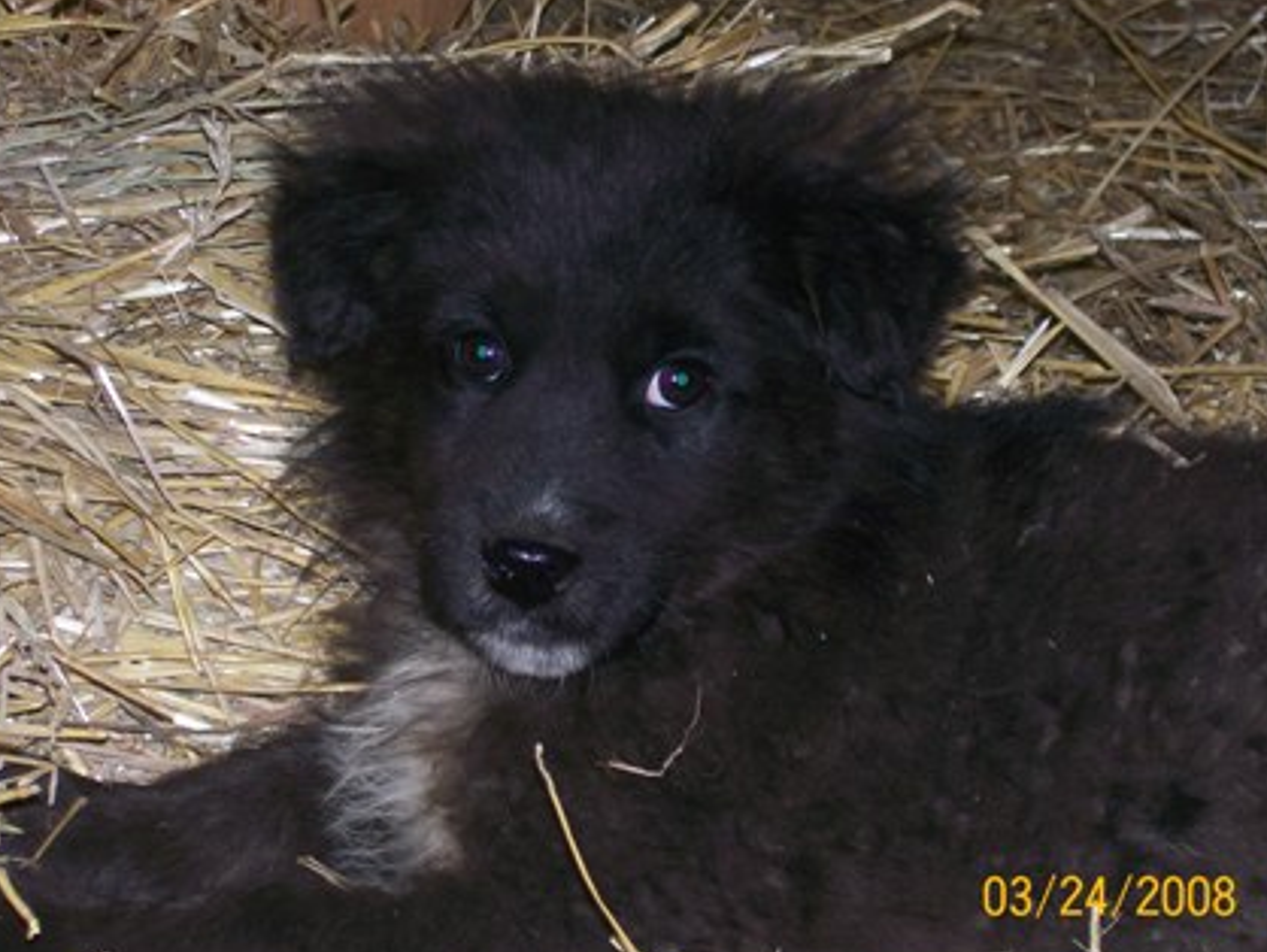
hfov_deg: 20.4
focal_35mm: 96
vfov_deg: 15.4
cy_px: 497
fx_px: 3516
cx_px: 608
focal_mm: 14.3
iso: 80
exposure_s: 1/109
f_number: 4.3
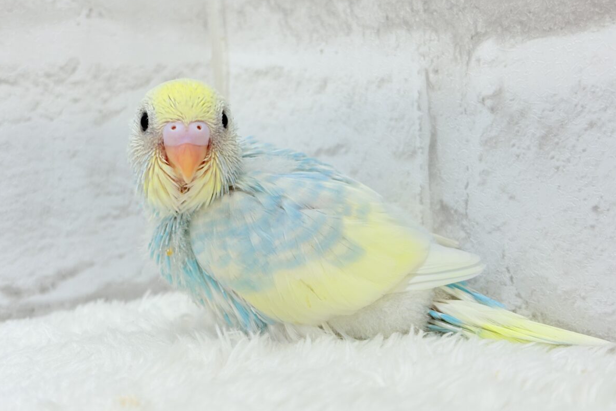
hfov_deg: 36.2
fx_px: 941
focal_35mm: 55
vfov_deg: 24.6
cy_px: 194
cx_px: 307
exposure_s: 1/100
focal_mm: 5.96
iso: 64
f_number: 1.6
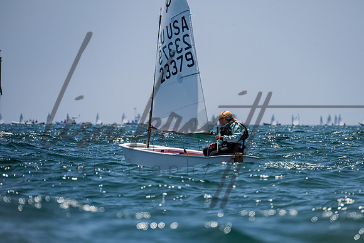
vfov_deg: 3.7
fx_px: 3771
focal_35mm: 373
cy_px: 130
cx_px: 218
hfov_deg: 5.5
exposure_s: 1/3200
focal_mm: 310
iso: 500
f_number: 8
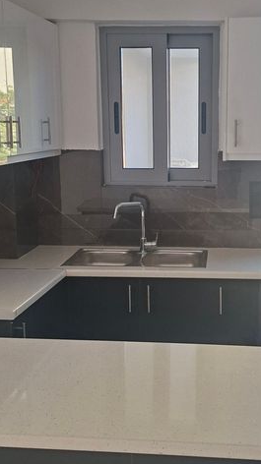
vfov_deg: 58.0
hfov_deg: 34.1
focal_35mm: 34
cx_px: 186
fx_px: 419
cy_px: 229
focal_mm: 5.54
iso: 64
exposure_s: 1/100
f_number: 1.8
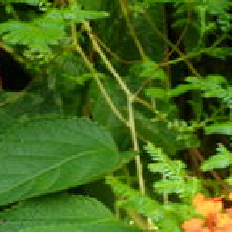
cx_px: 201
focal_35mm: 155
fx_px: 1175
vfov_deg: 11.2
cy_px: 237
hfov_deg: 11.2
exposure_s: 1/60
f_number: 5.6
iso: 100
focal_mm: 11.2
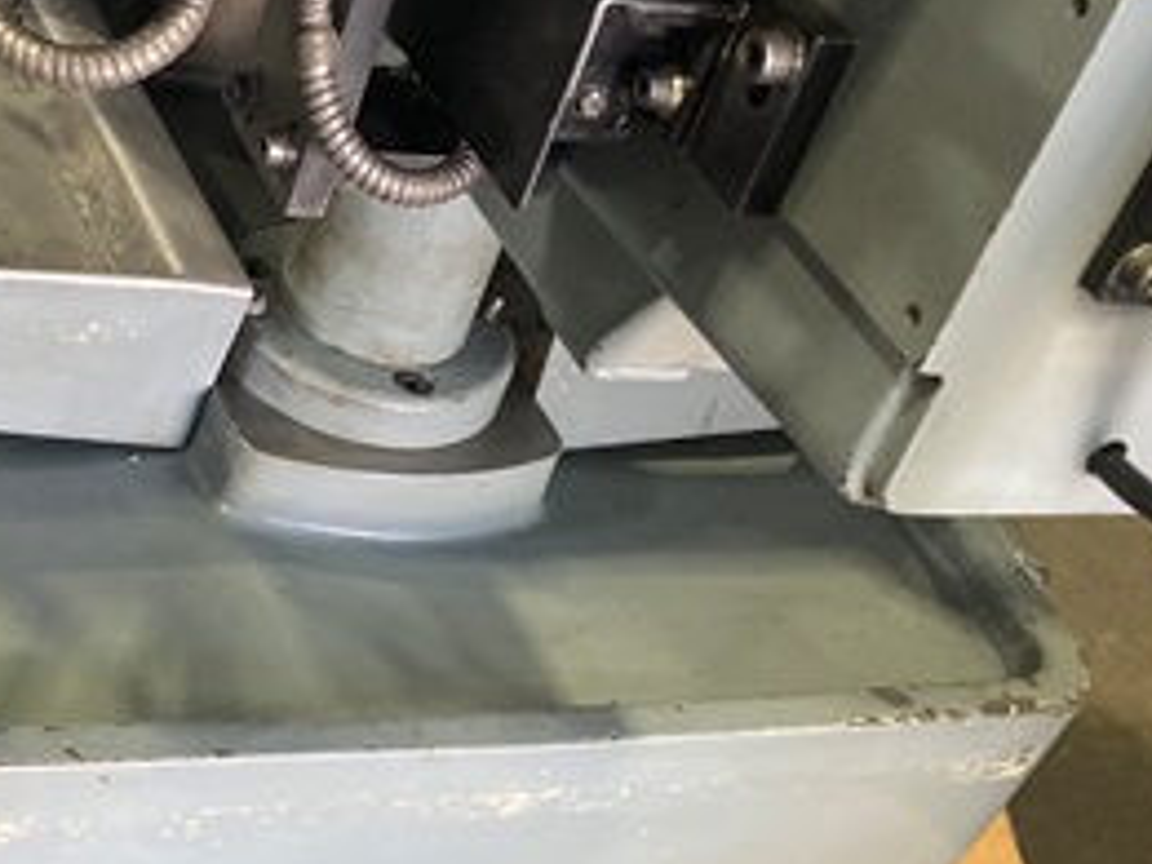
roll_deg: -19.2
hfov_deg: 27.4
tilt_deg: -35.9
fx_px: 2296
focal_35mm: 69
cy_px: 452
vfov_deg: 21.3
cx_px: 186
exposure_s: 1/60
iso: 250
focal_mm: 3.99
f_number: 1.8
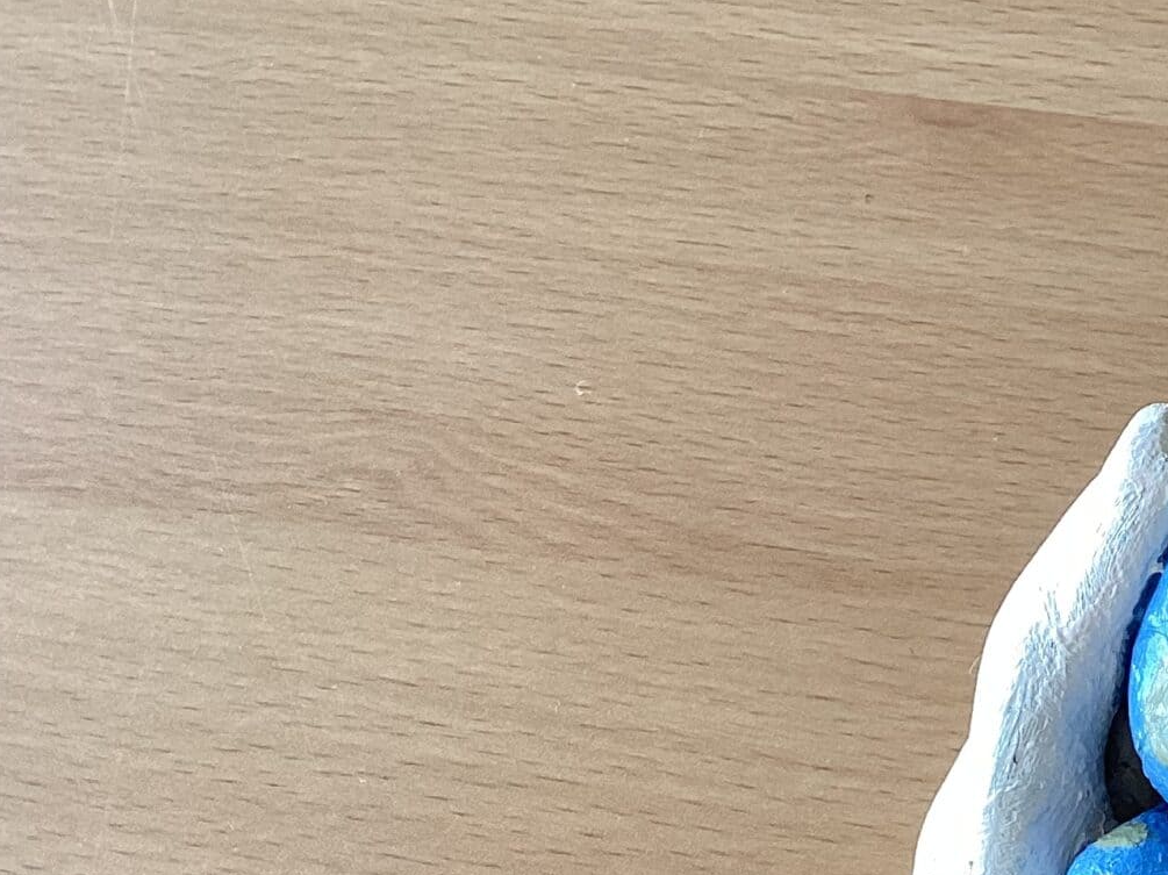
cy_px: 851
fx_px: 2665
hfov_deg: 22.8
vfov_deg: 18.2
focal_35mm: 79
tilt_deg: -53.6
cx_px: 1382
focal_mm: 3.3
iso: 50
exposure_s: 1/50
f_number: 2.4
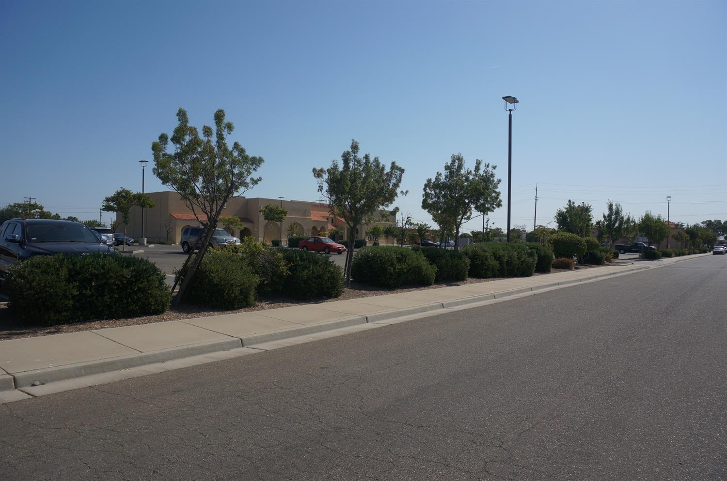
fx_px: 484
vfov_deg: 52.9
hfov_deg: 73.8
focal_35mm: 24
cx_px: 364
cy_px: 240
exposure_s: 1/1000
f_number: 6.3
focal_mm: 16
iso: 100
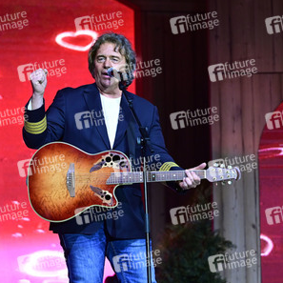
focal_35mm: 258
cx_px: 112
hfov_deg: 6.8
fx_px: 2386
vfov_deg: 6.8
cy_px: 142
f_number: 4
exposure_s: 1/320
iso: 3200
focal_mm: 200
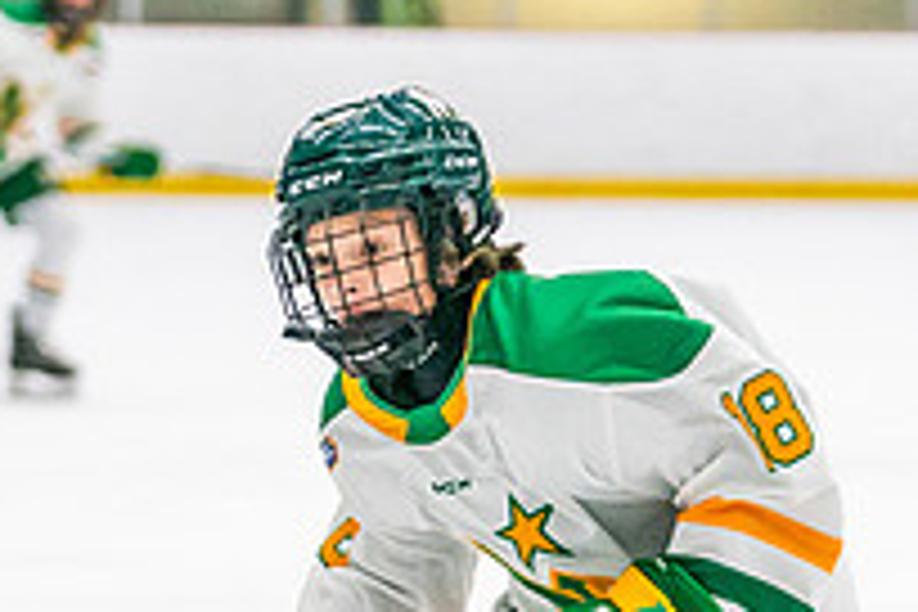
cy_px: 442
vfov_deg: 3.6
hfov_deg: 5.5
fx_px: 9613
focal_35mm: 377
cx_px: 315
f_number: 2.8
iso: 3200
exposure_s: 1/1250
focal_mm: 90
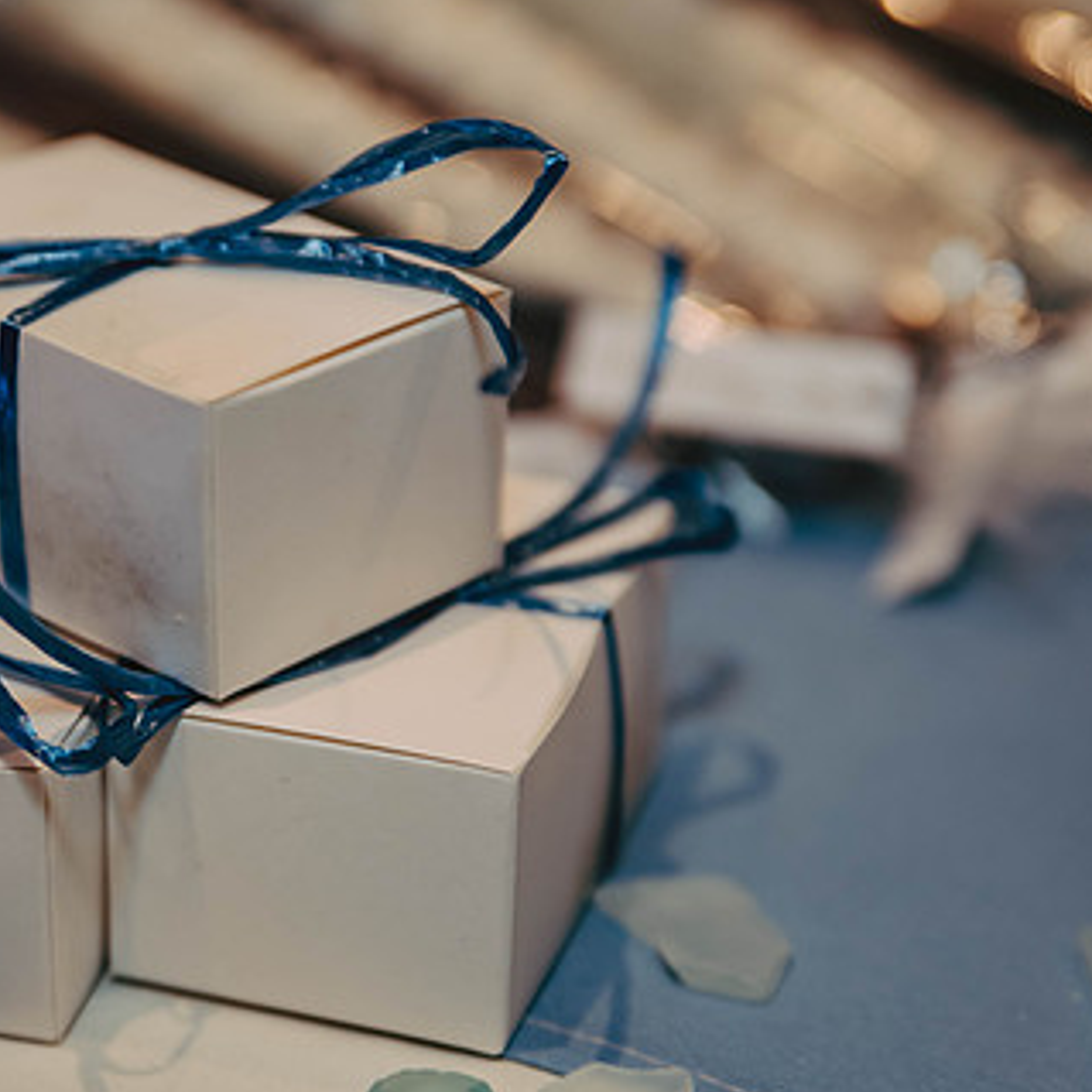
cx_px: 325
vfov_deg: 15.0
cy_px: 532
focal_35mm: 116
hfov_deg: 15.0
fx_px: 4140
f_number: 2.8
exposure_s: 1/60
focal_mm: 75
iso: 500
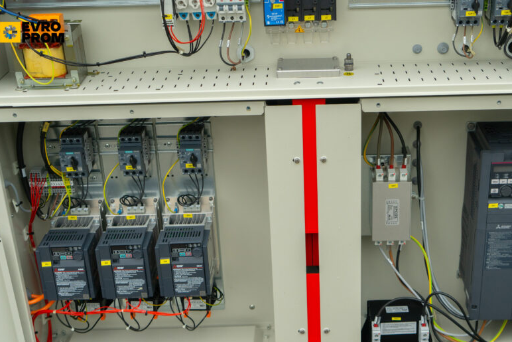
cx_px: 310
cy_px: 221
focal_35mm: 57
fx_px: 811
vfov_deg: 23.7
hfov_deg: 34.9
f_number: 4
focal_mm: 43
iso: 400
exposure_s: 1/100
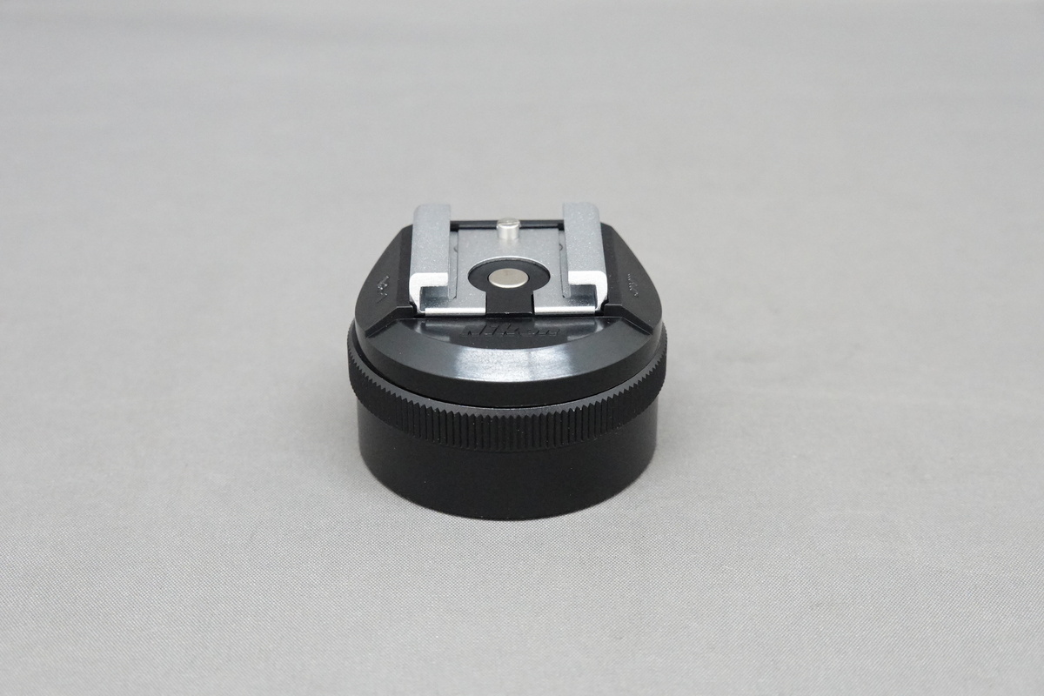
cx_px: 522
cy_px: 348
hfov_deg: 28.8
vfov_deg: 19.5
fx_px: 2030
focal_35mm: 70
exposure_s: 1/80
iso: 3200
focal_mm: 25.85
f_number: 5.6
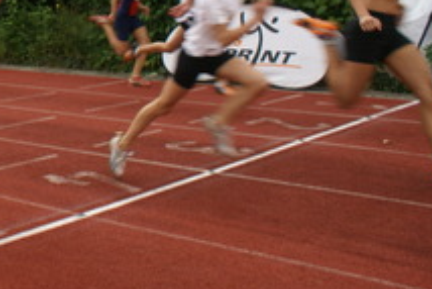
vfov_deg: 19.2
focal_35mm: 68
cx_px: -69
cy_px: -32
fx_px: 817
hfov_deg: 26.7
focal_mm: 18
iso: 100
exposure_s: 1/160
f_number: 4
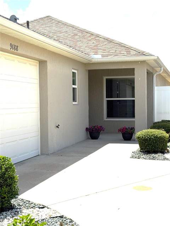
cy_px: 113
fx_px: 406
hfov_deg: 23.7
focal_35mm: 62
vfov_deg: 31.2
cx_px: 85
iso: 80
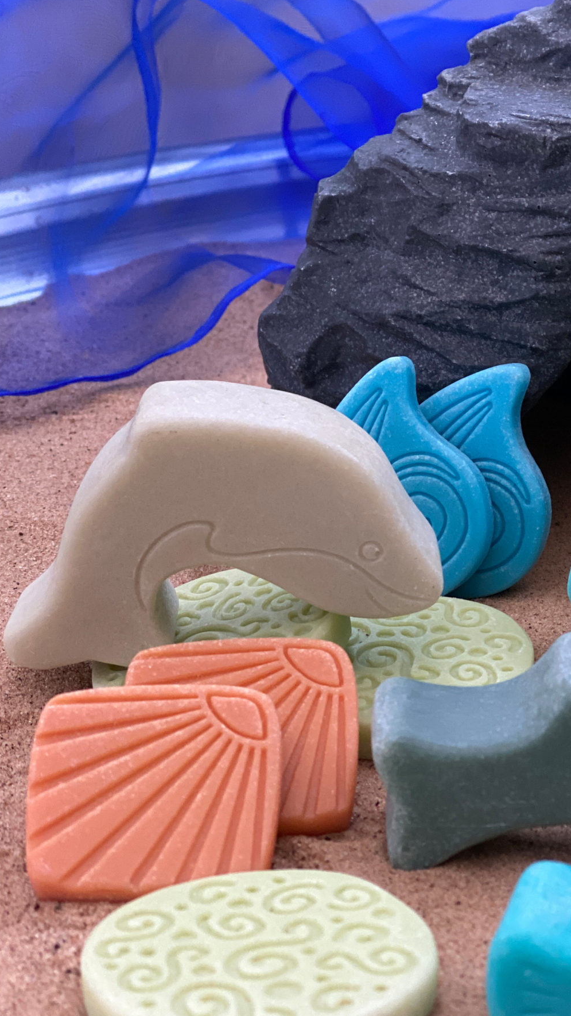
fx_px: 2207
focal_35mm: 82
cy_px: 600
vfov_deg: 25.9
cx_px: 543
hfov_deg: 14.5
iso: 125
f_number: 2
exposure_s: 1/75
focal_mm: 6
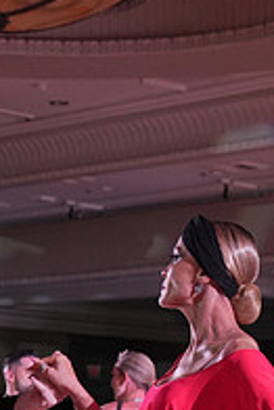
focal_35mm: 157
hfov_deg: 8.7
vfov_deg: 12.7
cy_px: 527
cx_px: 9
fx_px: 1789
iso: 2000
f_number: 4
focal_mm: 53
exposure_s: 1/500
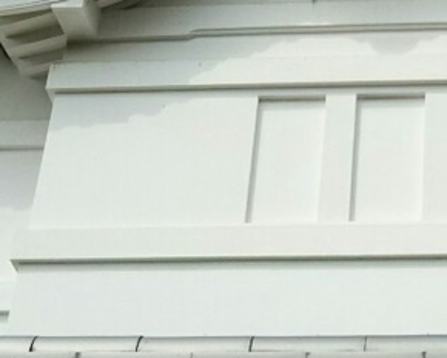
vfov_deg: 12.6
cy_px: 28
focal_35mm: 121
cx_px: 358
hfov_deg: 15.8
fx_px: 1601
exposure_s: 1/1502
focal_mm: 4
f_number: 2.2
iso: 25
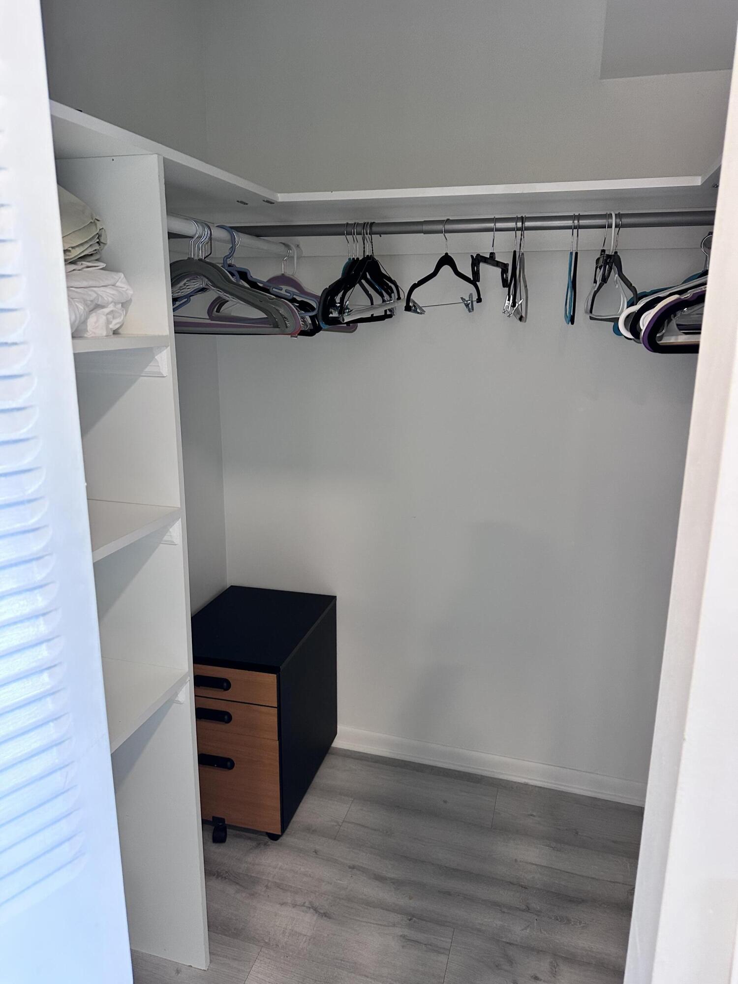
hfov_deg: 56.8
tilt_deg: -11.8
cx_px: 369
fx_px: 682
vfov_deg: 71.6
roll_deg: -0.5
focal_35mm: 24
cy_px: 492
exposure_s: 1/60
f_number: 1.78
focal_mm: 6.86
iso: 250
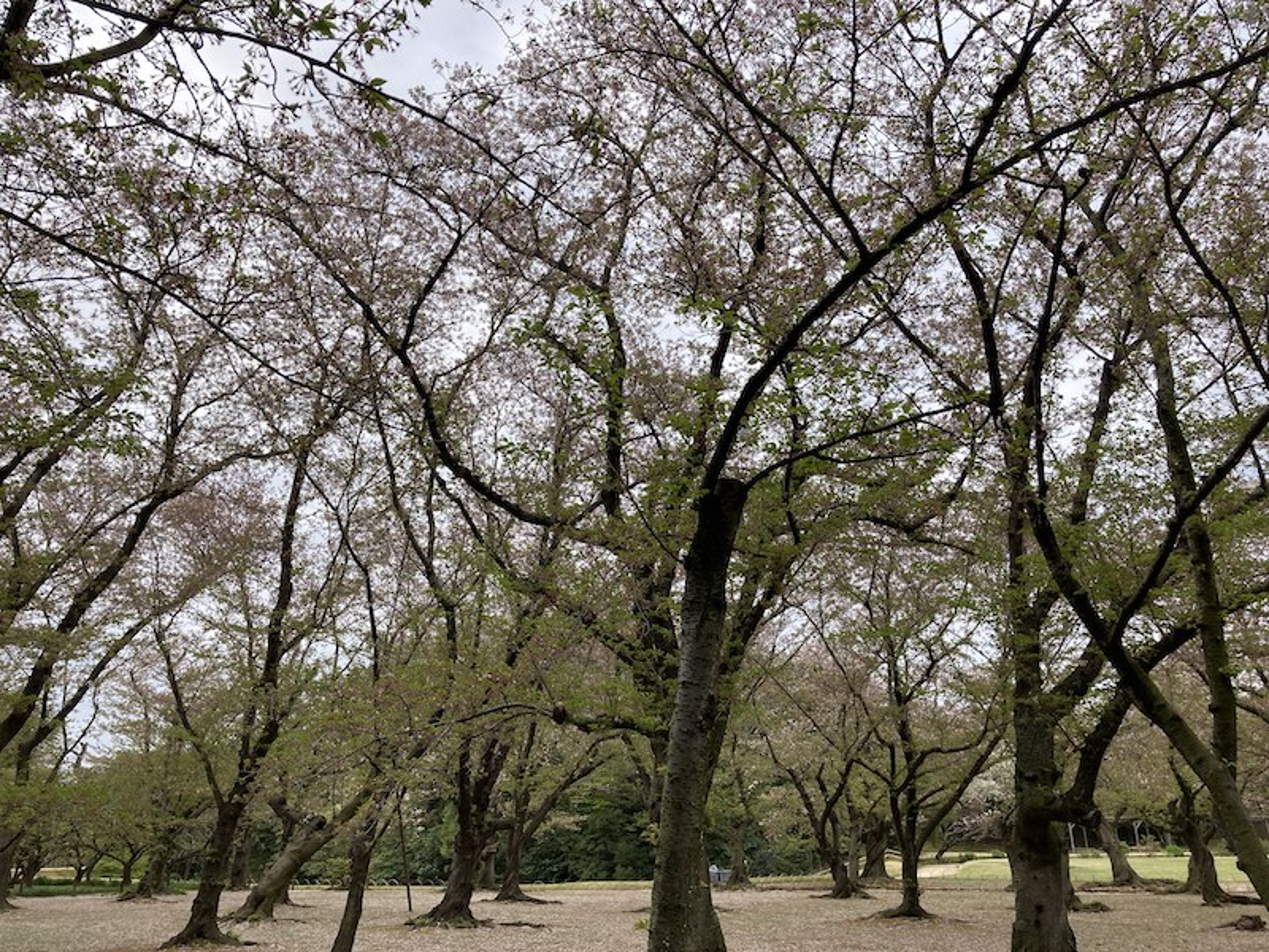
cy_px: 476
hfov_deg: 63.4
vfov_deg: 49.7
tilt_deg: +20.0
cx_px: 634
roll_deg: +0.1
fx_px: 1026
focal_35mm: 28
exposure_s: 1/1412
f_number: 1.8
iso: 20
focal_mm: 3.99
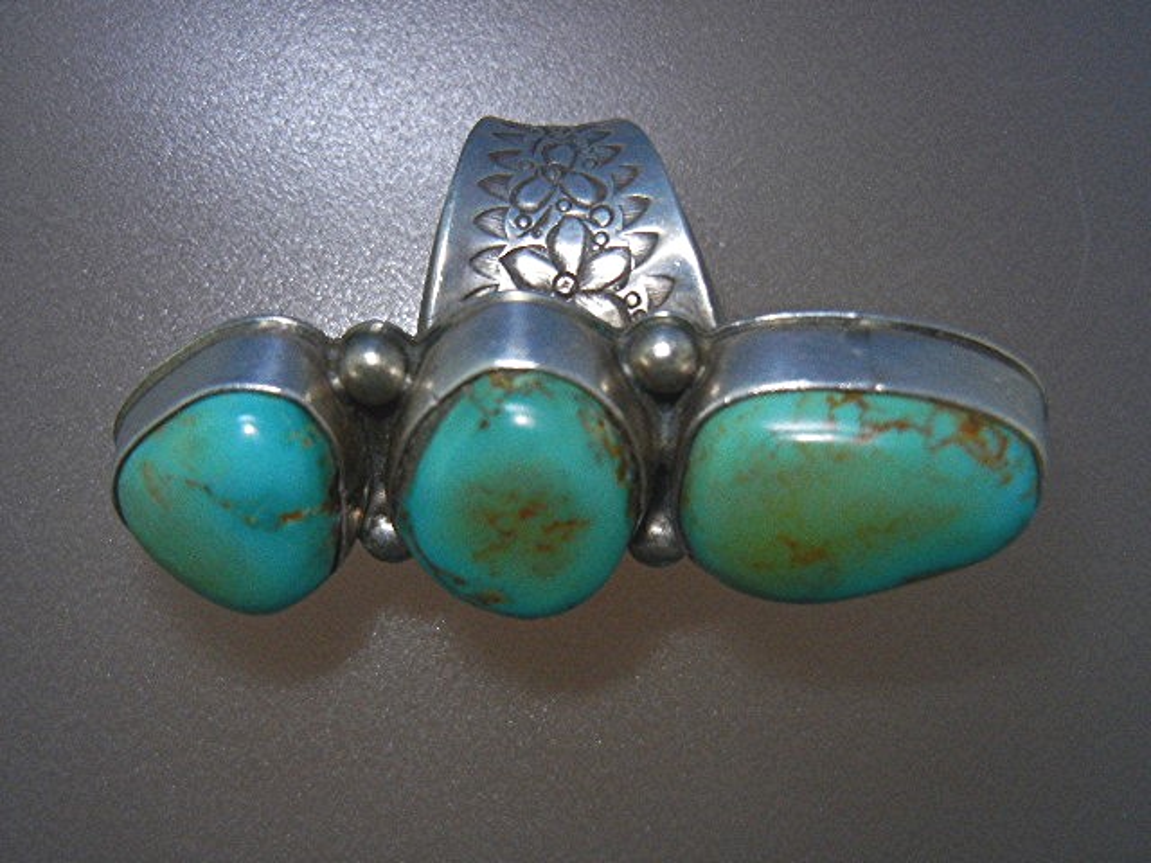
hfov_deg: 28.6
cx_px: 576
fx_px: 2261
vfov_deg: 21.6
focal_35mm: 68
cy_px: 432
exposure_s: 1/30
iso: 411
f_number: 8.2
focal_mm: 12.2
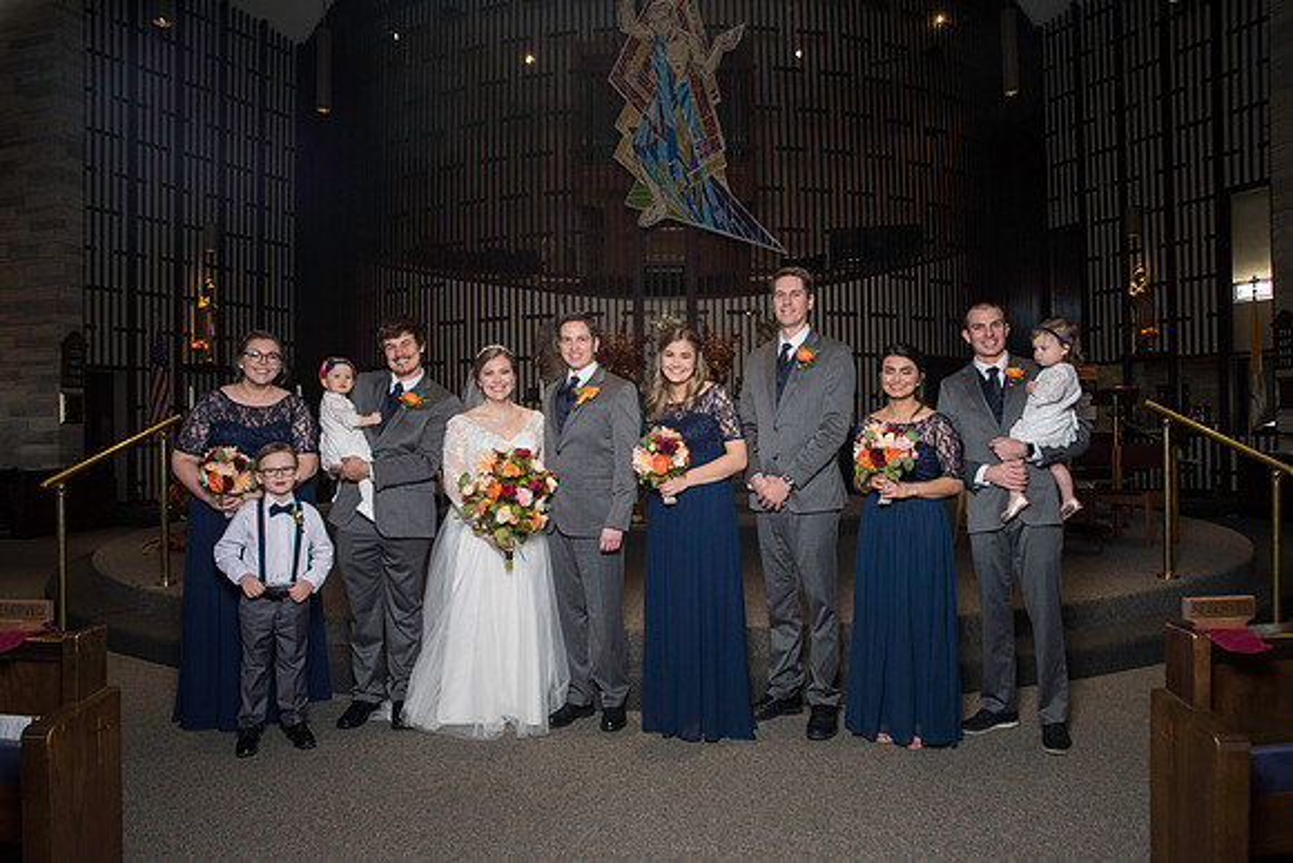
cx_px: 646
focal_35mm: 24
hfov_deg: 73.7
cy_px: 432
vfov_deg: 53.2
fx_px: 862
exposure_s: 1/160
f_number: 6.3
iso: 1000
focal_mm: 24
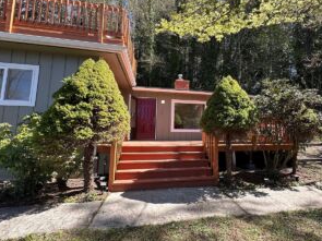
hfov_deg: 83.7
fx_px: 177
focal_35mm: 19
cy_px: 112
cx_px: 193
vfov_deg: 68.6
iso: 40
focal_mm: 2.22
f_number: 2.2
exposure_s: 1/207
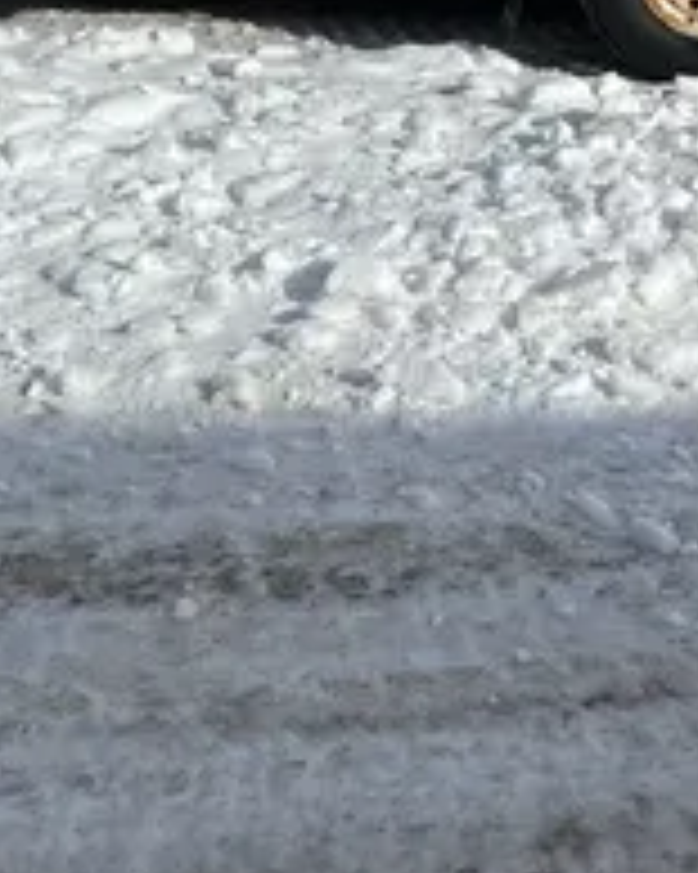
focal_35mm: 72
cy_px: 34
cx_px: 820
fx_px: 1861
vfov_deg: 25.3
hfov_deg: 20.0
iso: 50
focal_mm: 5.7
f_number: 1.5
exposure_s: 1/11364
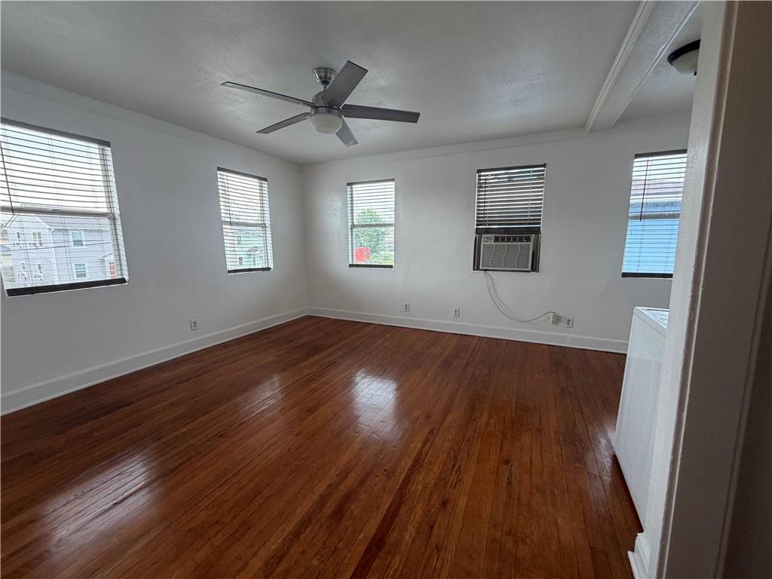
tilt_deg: -9.0
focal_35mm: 14
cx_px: 386
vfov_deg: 85.7
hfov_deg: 102.1
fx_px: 312
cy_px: 290
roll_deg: +0.7
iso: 160
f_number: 2.2
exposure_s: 1/120
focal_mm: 2.22
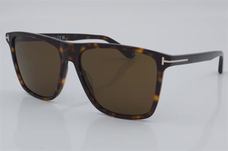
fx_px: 475
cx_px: 114
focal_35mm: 75
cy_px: 76
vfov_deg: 18.2
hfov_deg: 27.0
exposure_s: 1/4
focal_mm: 50
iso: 100
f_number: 32
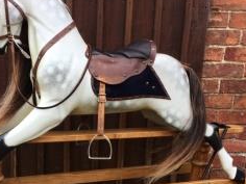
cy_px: 143
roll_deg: -1.2
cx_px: 89
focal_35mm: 55
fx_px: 391
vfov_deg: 26.1
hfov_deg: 34.7
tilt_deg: -14.5
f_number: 2.2
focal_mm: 4.15
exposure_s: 1/313
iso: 32
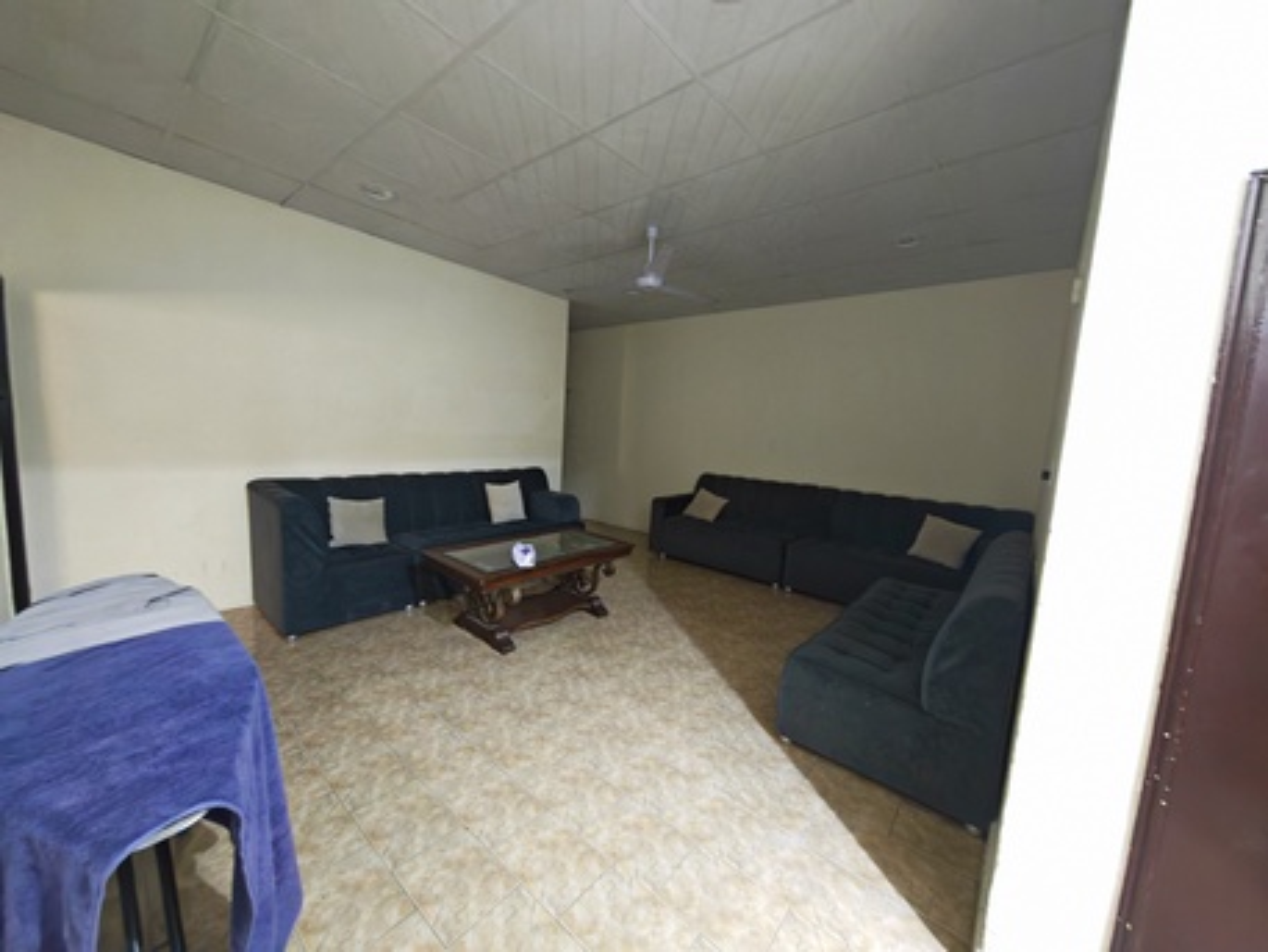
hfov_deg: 110.5
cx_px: 634
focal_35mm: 12
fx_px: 440
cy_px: 476
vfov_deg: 94.5
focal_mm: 1.82
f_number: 2
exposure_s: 1/17
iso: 1600
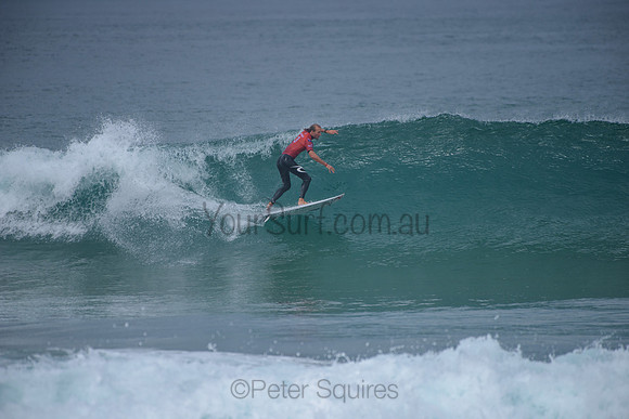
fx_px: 8738
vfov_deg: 2.8
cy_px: 210
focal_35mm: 500
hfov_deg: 4.1
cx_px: 314
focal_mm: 500
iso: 250
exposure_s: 1/2000
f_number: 5.6
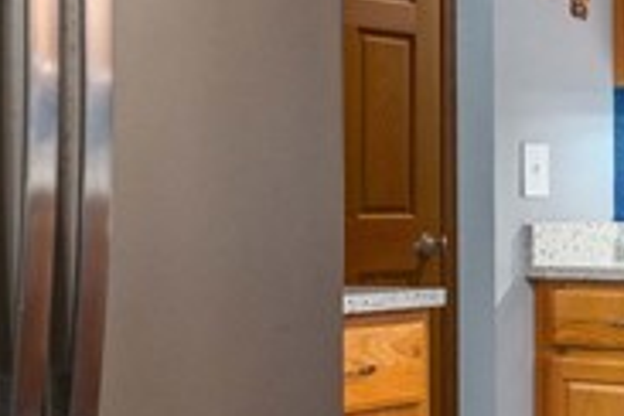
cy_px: 193
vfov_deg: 16.5
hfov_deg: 21.5
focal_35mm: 83
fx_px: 1439
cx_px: 861
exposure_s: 1/60
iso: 320
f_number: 8
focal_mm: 14
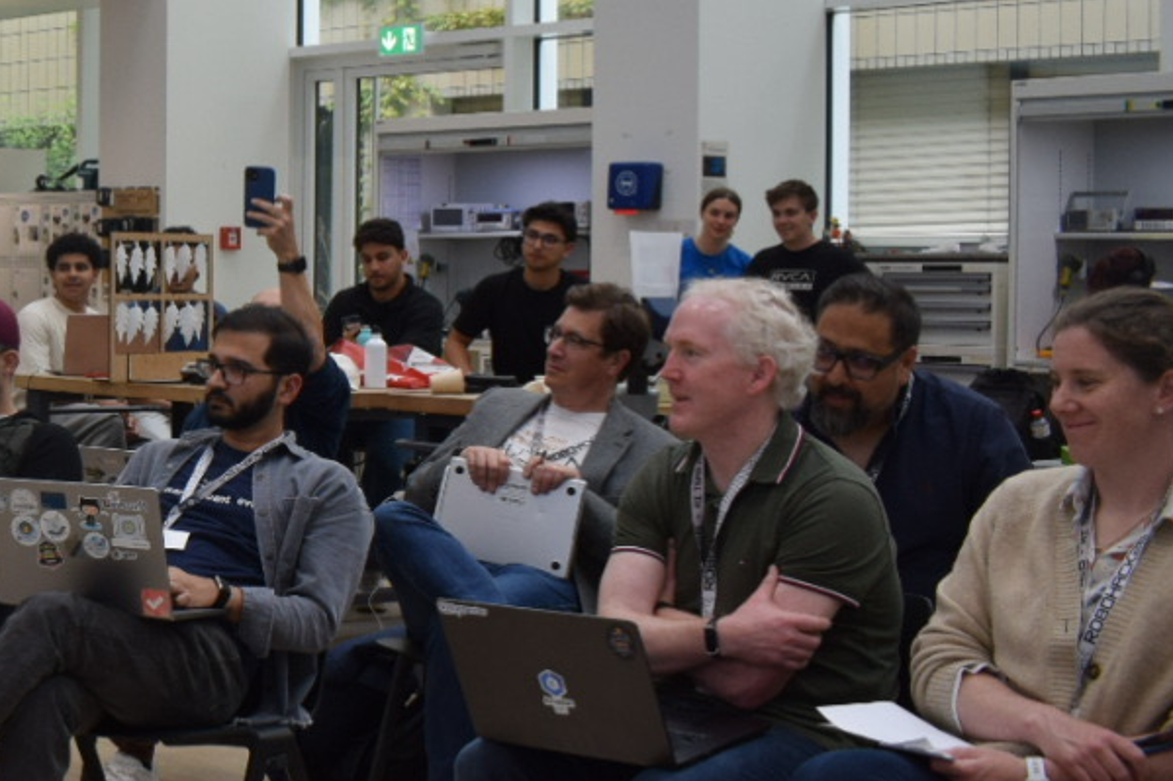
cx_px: -335
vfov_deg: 18.6
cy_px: 305
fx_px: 2378
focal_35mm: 73
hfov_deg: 24.4
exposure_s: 1/100
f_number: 5
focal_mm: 18
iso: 400
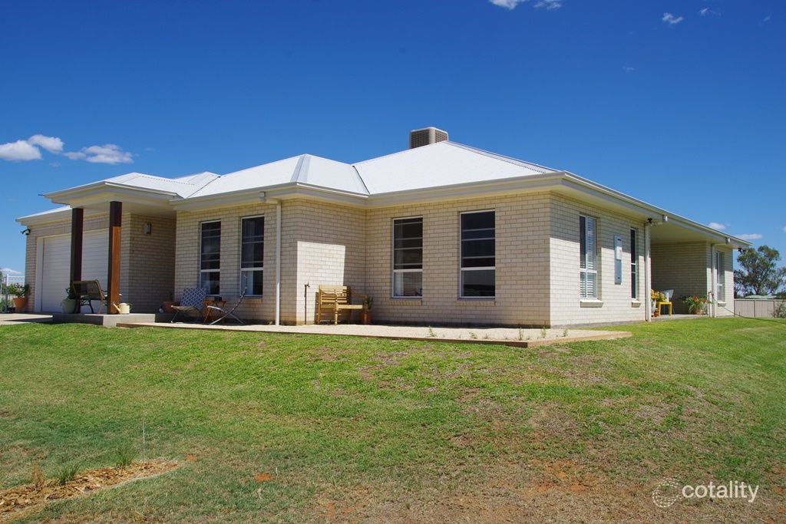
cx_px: 393
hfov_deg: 57.2
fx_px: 721
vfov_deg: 40.0
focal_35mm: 33
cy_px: 262
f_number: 11
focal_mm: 22
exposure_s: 1/125
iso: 100
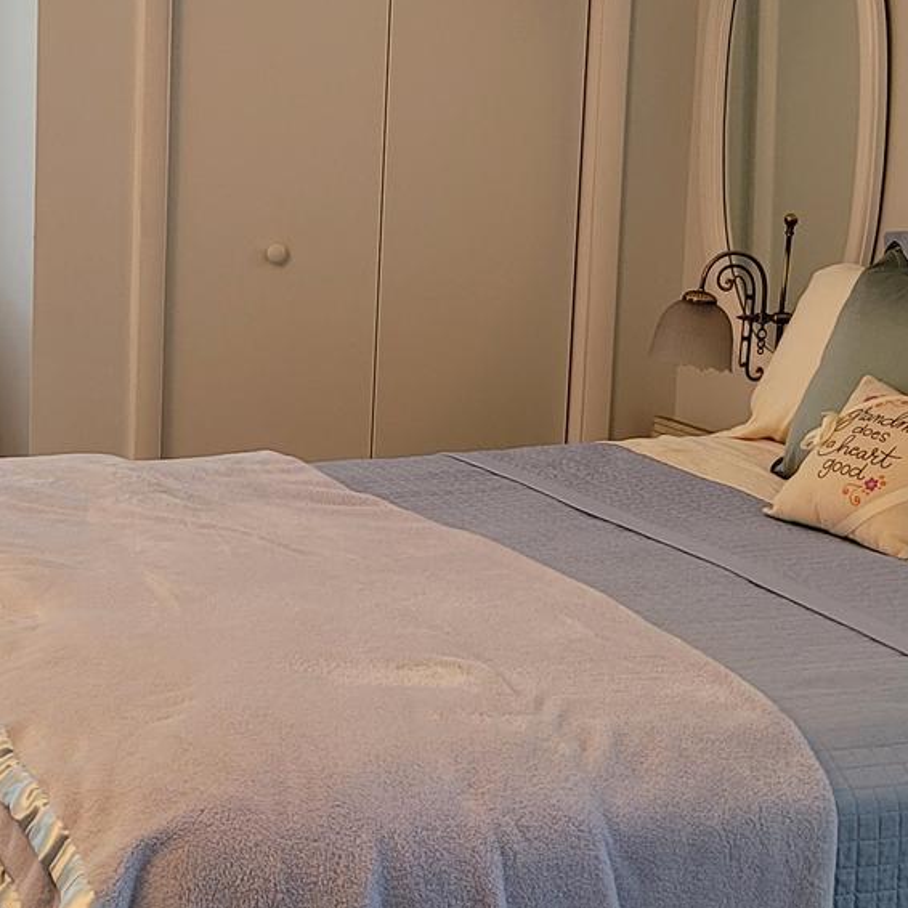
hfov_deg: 21.6
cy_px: 326
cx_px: 501
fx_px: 2374
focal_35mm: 80
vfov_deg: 21.6
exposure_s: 1/39
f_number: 1.8
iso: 250
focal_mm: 7
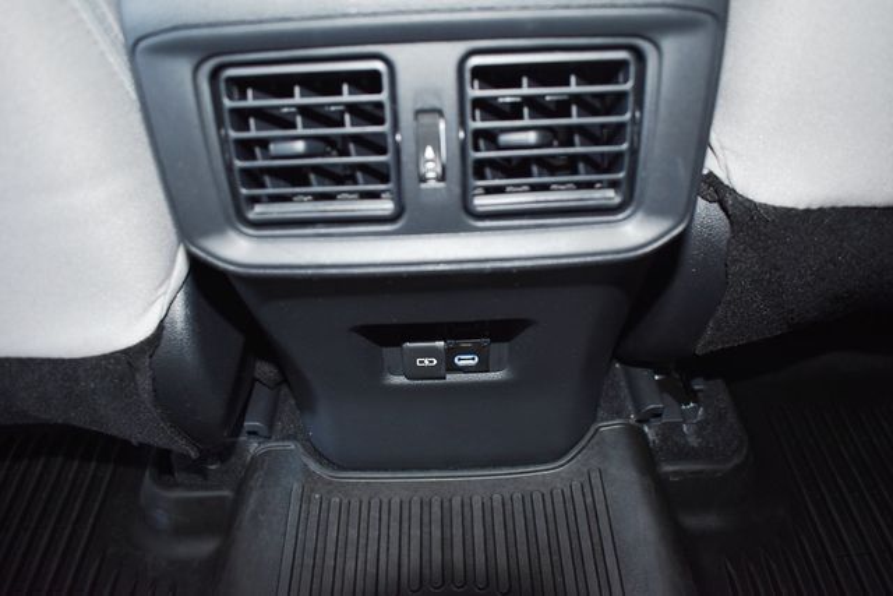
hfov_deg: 67.4
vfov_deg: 48.0
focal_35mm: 27
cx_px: 446
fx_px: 670
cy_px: 298
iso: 450
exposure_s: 1/60
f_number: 3.5
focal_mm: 18
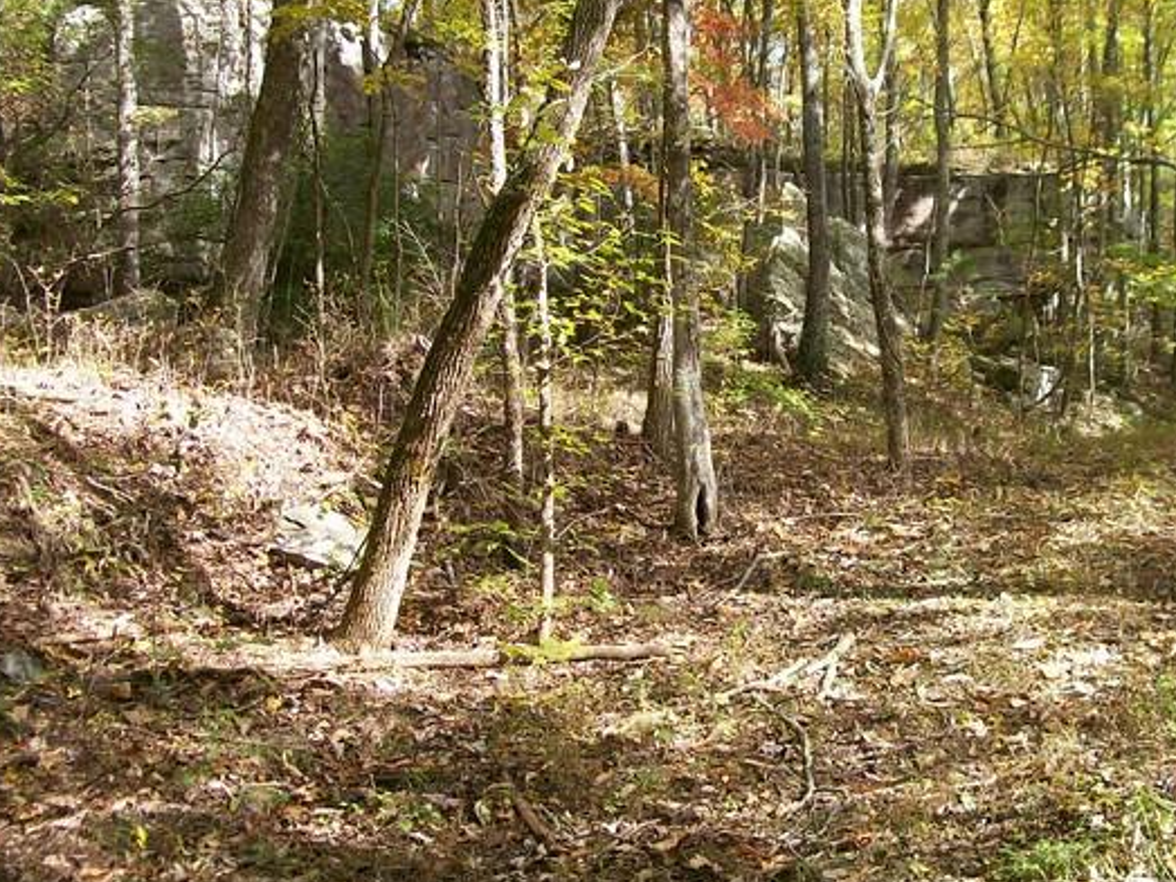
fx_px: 1664
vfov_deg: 29.6
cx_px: 661
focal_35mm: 49
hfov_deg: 38.9
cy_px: 377
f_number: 2.7
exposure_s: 1/130
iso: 80
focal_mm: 6
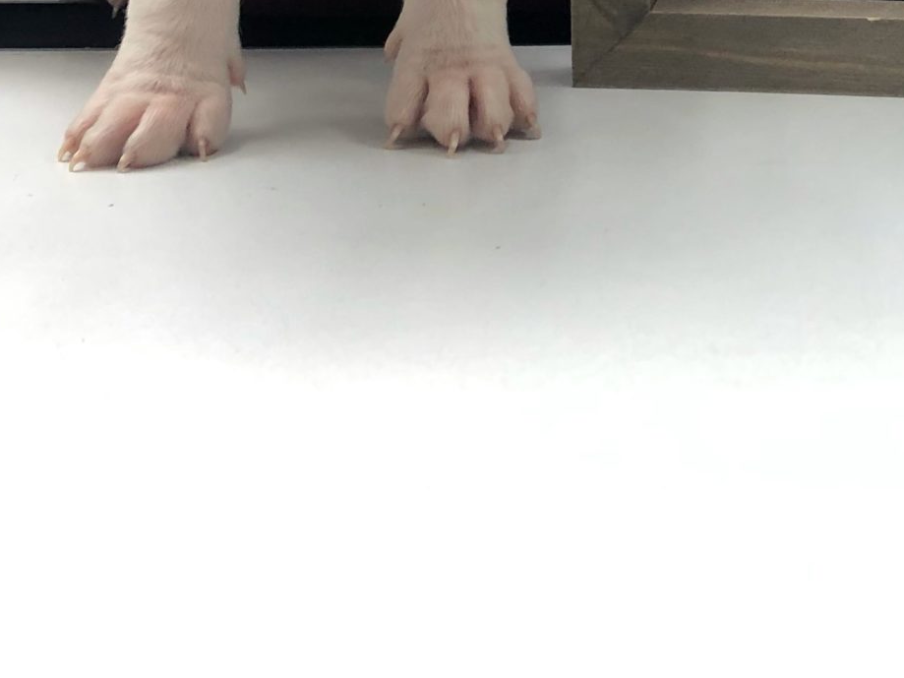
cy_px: -254
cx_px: 760
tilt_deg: -3.9
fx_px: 2037
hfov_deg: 24.5
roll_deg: -0.1
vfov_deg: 17.5
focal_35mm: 78
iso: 25
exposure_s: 1/30
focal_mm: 3.99
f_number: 1.8
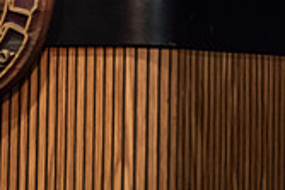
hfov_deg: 3.5
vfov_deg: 2.3
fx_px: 4682
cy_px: -109
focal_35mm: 592
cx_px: 179
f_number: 3.2
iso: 3200
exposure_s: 1/200
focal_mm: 170
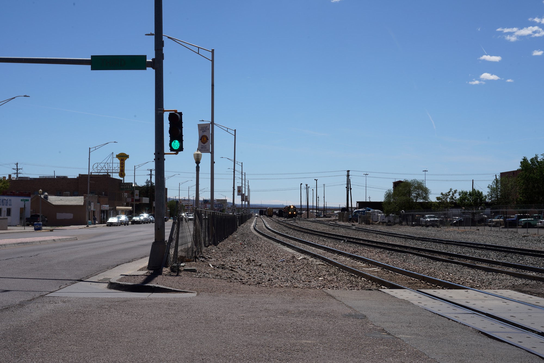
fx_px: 907
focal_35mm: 60
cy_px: 182
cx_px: 272
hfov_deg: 33.4
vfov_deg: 22.6
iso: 100
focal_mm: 60
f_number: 20
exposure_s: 1/100
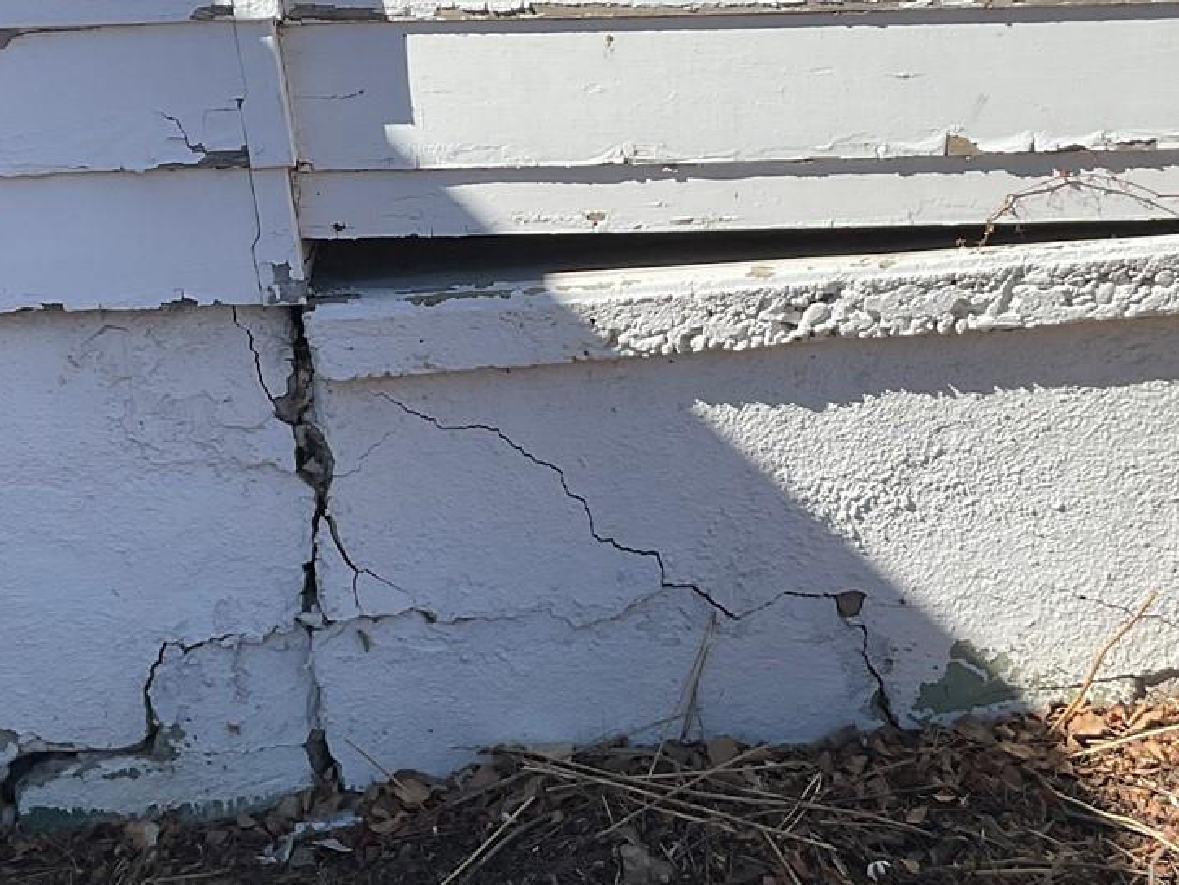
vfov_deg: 22.9
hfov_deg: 30.1
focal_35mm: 64
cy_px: 377
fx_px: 2180
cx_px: 446
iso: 16
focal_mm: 3
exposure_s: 1/2141
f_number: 1.8
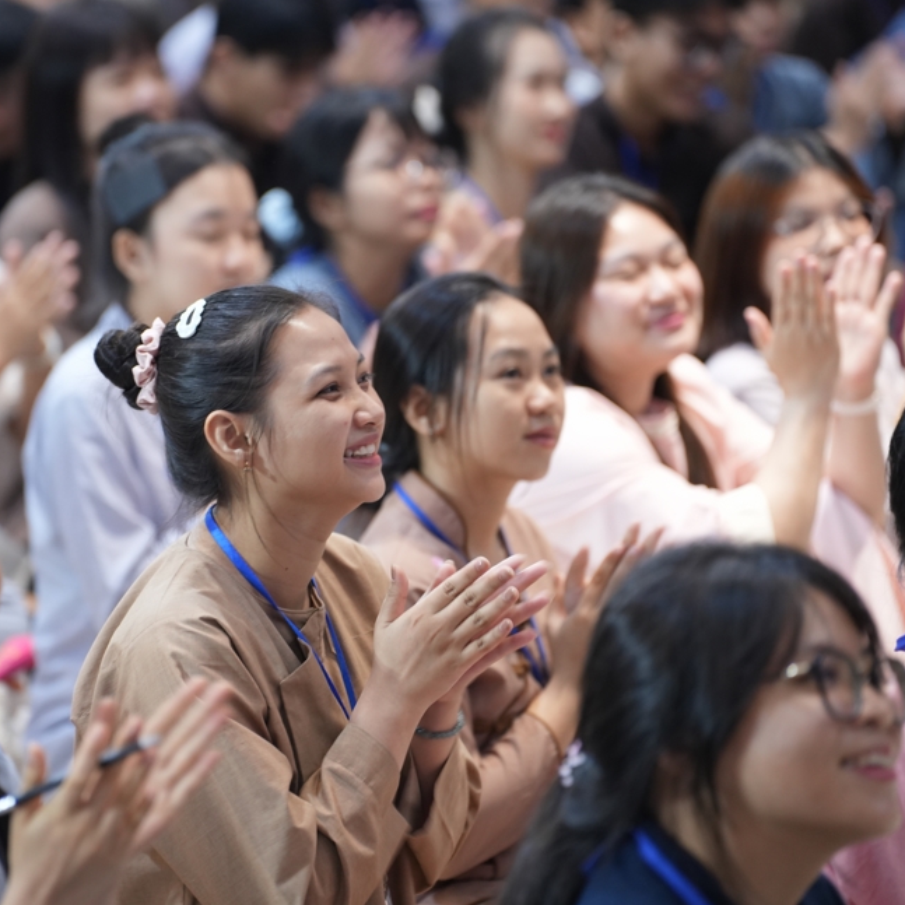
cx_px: 350
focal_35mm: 192
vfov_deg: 9.1
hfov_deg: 9.1
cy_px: 453
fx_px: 5679
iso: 1600
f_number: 2.8
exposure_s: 1/80
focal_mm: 150
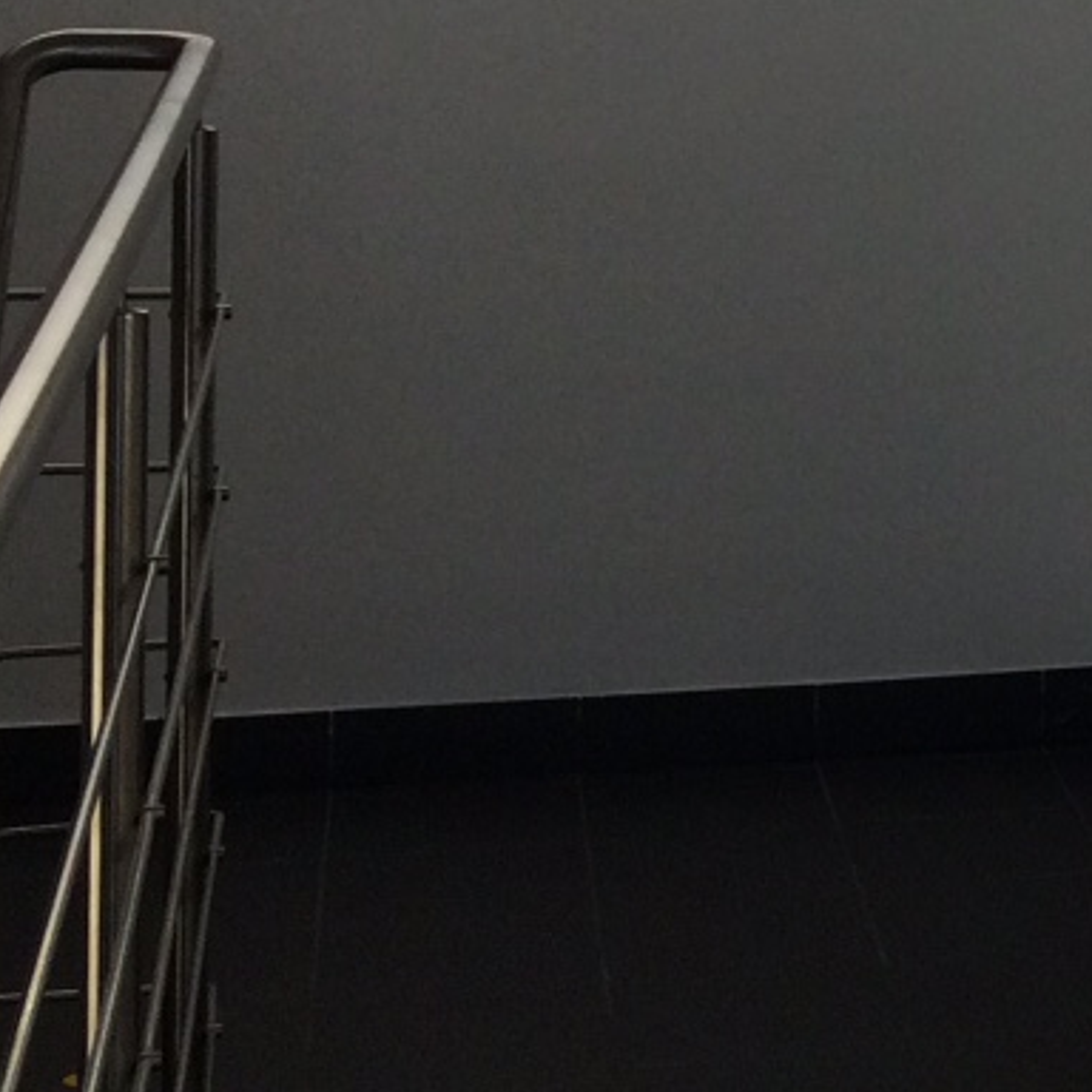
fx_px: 3890
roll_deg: -1.9
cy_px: -11
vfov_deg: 15.7
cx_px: 2175
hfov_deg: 13.7
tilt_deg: -5.2
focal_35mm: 109
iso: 64
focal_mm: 4.15
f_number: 2.2
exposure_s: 1/100
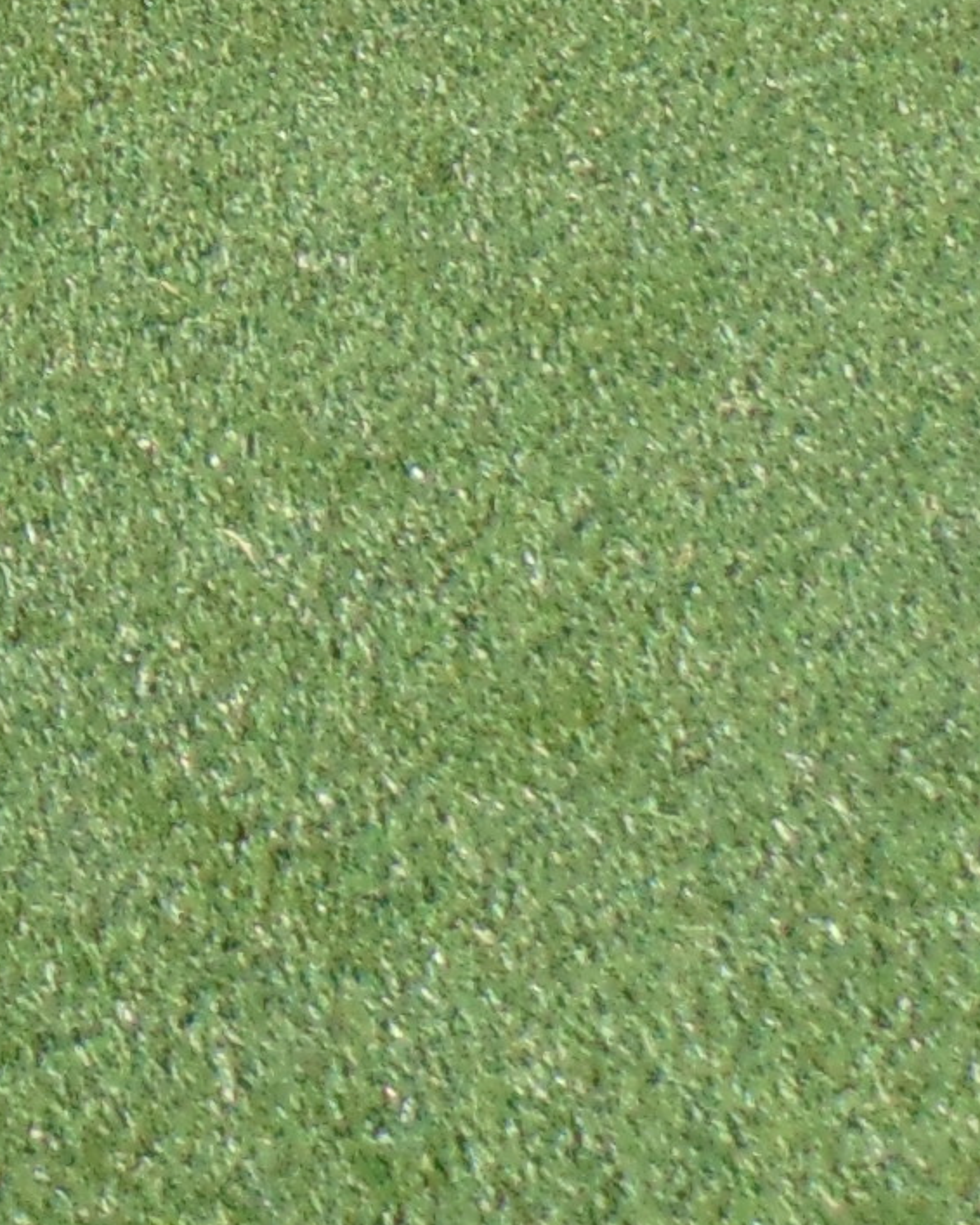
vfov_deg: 10.1
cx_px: -1466
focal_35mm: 178
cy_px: -1149
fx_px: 6452
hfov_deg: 8.0
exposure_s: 1/800
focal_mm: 4.5
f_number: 3
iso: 80
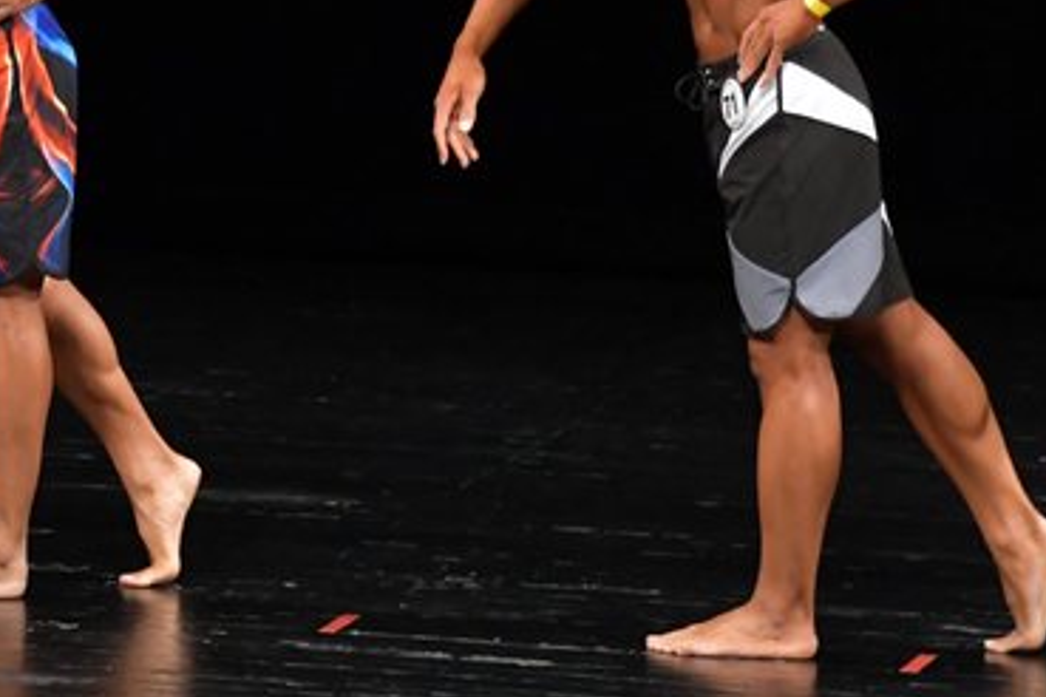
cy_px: 28
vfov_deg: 2.6
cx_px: 24
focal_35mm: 535
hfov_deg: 3.9
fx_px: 15544
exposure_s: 1/400
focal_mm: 170
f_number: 5.6
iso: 3200
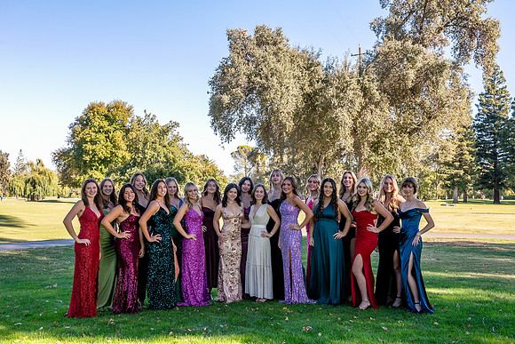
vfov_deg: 31.9
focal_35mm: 42
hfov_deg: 46.4
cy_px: 172
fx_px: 601
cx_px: 258
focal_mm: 42
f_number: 6.3
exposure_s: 1/400
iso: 320
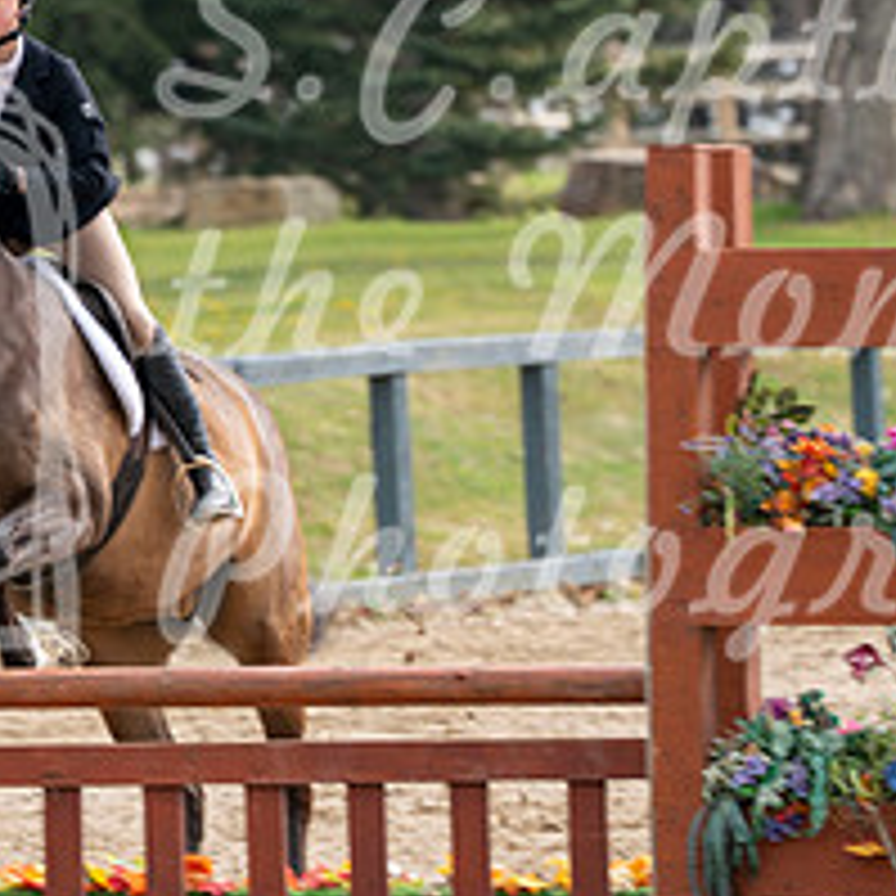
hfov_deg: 2.8
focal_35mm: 634
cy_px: 308
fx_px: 18566
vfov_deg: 2.8
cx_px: 72
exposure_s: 1/320
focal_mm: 256
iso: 125
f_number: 5.6
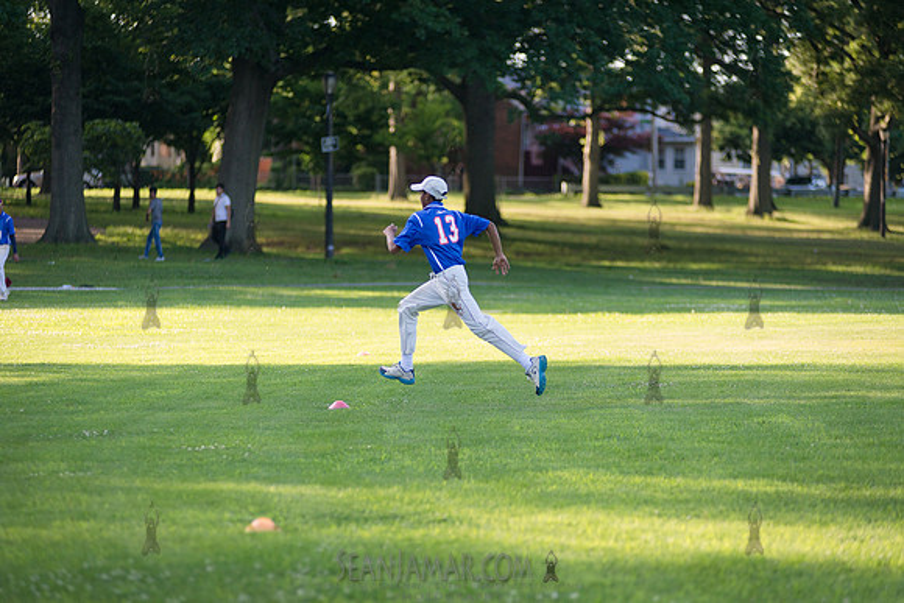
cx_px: 452
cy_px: 302
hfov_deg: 13.2
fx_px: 3893
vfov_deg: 8.9
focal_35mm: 155
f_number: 2.8
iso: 400
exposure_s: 1/2500
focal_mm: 155
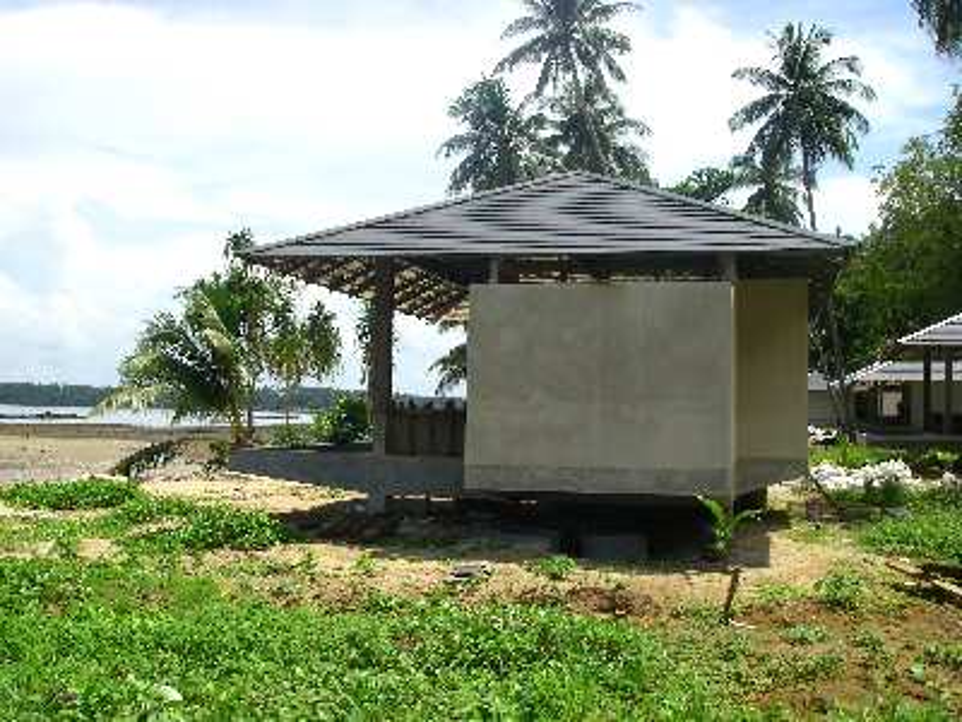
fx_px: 1056
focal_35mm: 38
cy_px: 361
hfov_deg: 49.0
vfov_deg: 37.7
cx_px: 481
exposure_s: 1/250
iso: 64
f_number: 6.6
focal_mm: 6.3
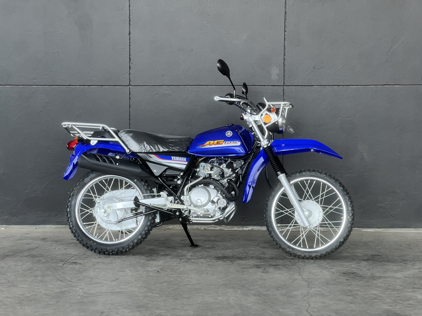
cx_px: 211
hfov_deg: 25.3
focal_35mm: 77
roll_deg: -0.8
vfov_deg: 19.1
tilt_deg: -6.2
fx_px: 939
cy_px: 158
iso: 100
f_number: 2.8
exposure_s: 1/99
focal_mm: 9
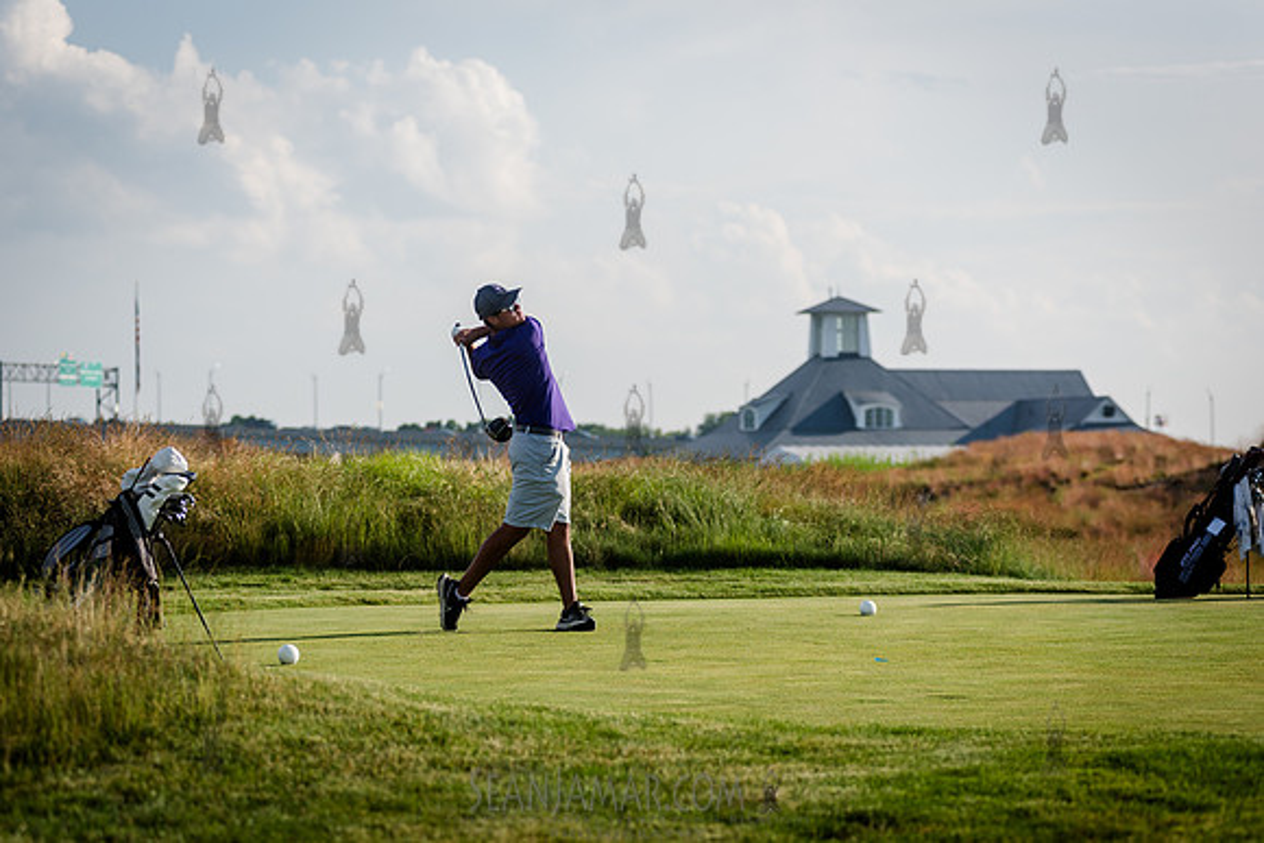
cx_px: 632
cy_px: 422
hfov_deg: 20.4
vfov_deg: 13.7
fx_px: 3512
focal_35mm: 100
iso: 125
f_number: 3.5
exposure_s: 1/2000
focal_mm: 100
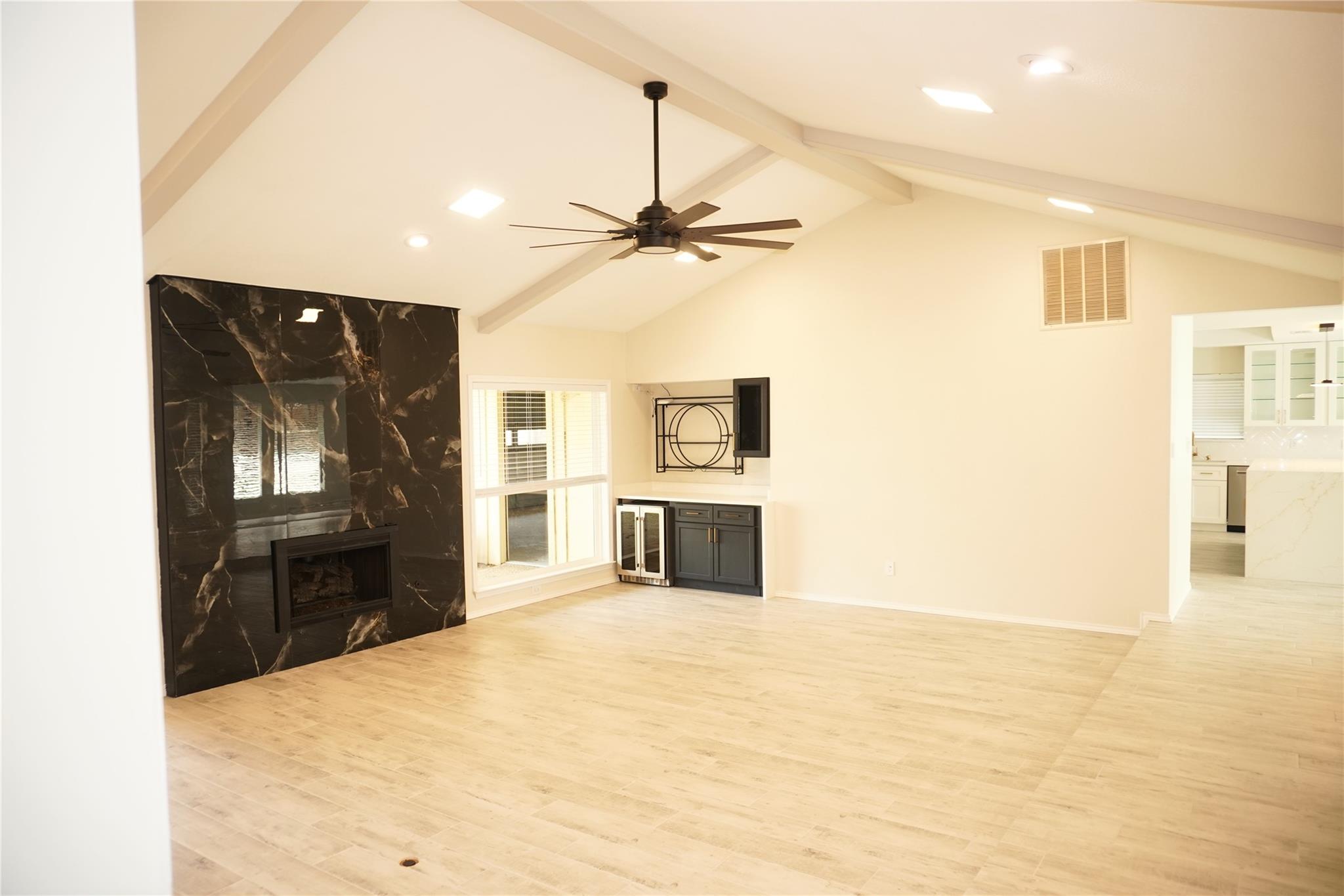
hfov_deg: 73.7
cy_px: 448
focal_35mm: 24
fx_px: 896
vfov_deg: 53.1
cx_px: 672
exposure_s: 1/60
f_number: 3.5
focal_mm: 16
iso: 320
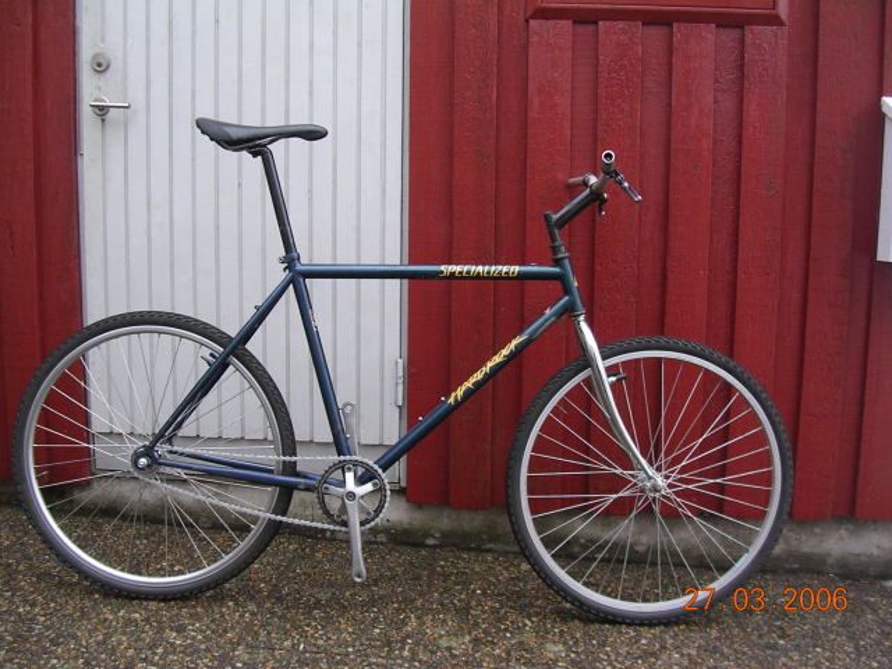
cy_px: 334
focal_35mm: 38
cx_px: 446
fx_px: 979
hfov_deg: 49.0
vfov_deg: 37.7
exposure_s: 1/33.1
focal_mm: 5.8
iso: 100
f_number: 2.8
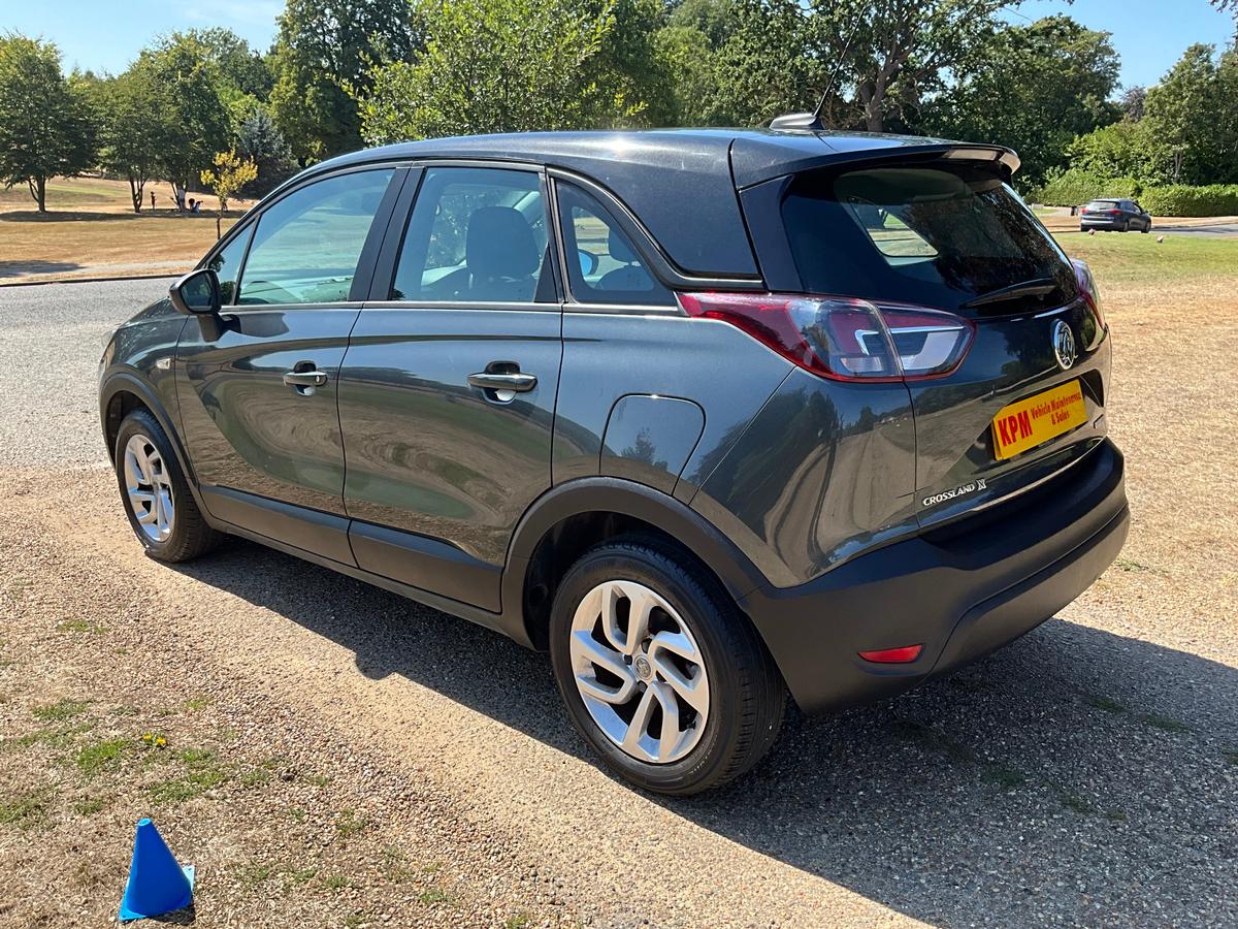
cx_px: 619
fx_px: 1037
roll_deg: -3.3
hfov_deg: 61.7
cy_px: 464
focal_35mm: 29
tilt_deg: -15.5
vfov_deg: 48.2
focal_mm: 3
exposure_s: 1/719
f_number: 1.8
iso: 25
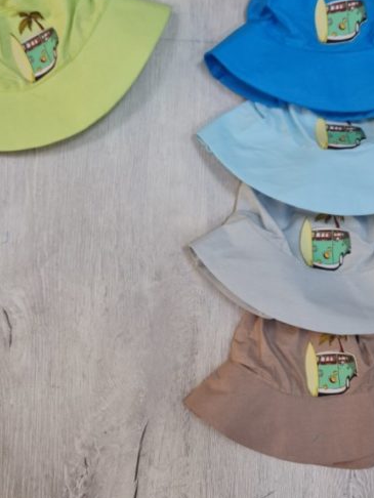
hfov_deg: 39.7
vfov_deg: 51.3
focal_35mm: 36
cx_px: 171
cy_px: 231
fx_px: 518
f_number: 1.8
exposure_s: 1/100
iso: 125
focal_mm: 7
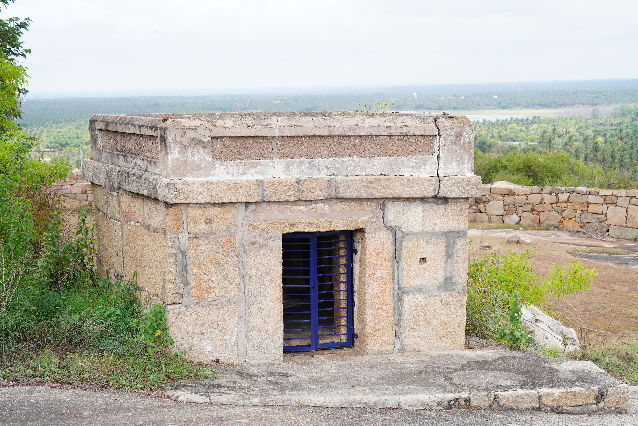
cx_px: 319
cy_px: 213
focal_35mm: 53
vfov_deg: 25.5
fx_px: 939
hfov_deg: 37.5
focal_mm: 53
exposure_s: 1/160
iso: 100
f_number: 5.6
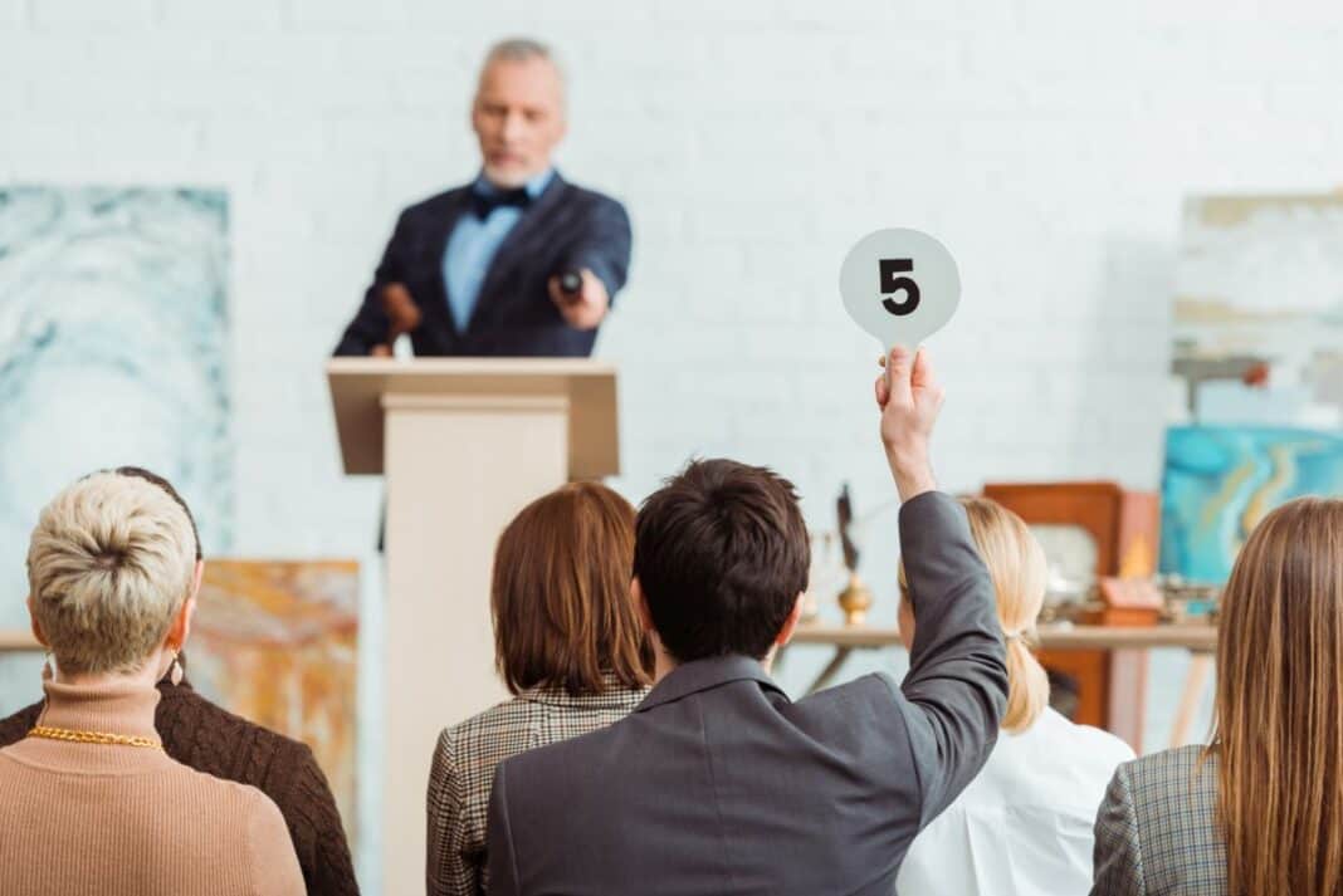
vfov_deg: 9.5
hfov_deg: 14.1
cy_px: 448
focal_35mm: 145
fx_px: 5411
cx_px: 672
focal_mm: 145
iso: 320
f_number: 3.5
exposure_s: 1/200
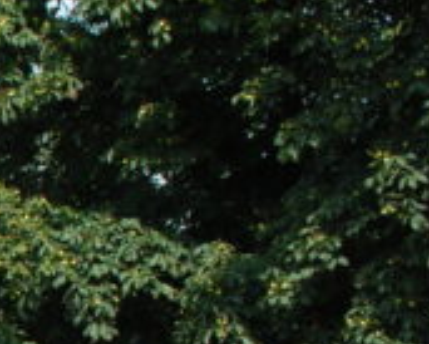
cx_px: -522
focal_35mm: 114
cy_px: 422
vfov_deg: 13.2
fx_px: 1448
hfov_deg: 13.5
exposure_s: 1/200
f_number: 7.1
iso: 100
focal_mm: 18
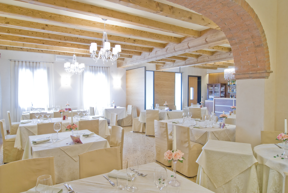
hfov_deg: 77.3
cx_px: 144
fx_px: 180
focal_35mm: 22
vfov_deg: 56.3
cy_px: 96
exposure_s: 1.3
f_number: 14
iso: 200
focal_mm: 15
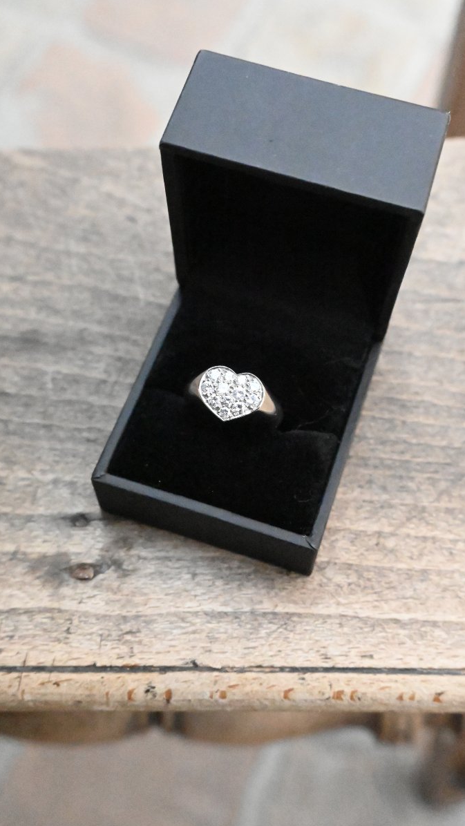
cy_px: 413
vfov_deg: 48.6
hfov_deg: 28.5
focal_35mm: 42
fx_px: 916
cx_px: 263
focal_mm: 26.5
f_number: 6.3
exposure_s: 1/4000
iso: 25600
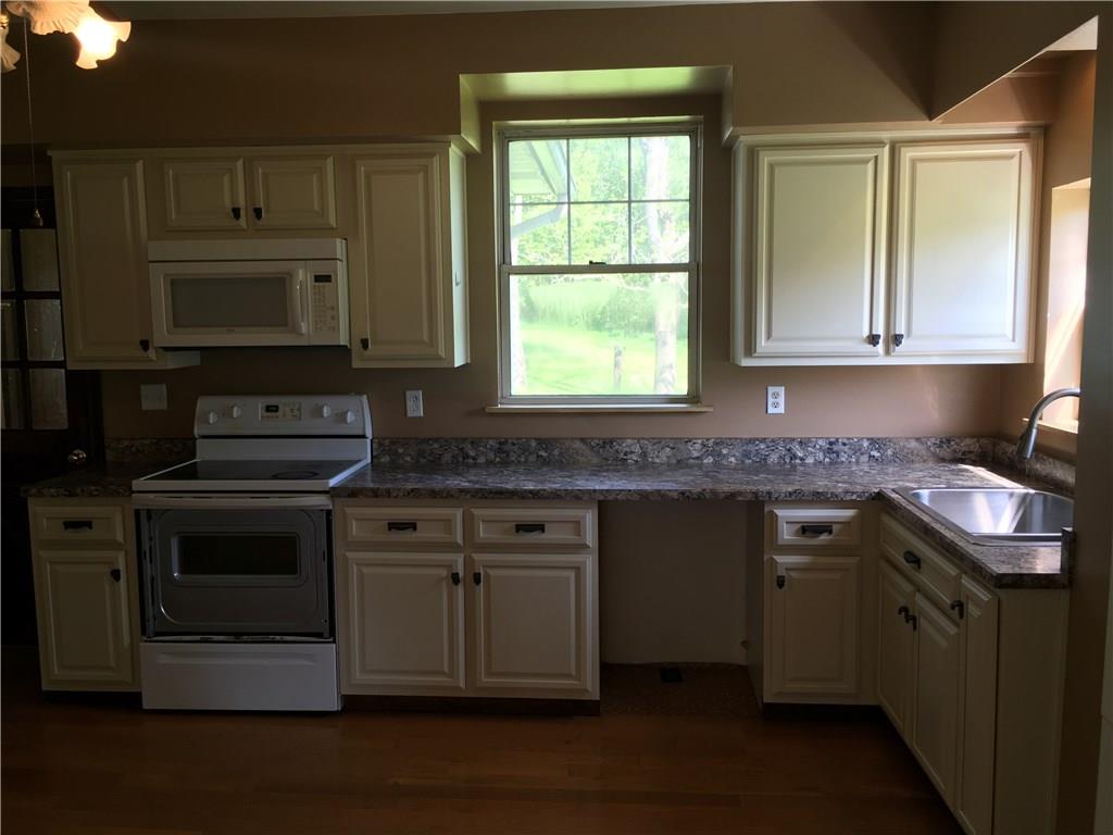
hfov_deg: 61.7
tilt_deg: -7.0
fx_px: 932
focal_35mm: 29
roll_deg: +0.3
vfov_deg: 48.2
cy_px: 418
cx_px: 556
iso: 32
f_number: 2.2
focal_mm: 4.15
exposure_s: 1/60
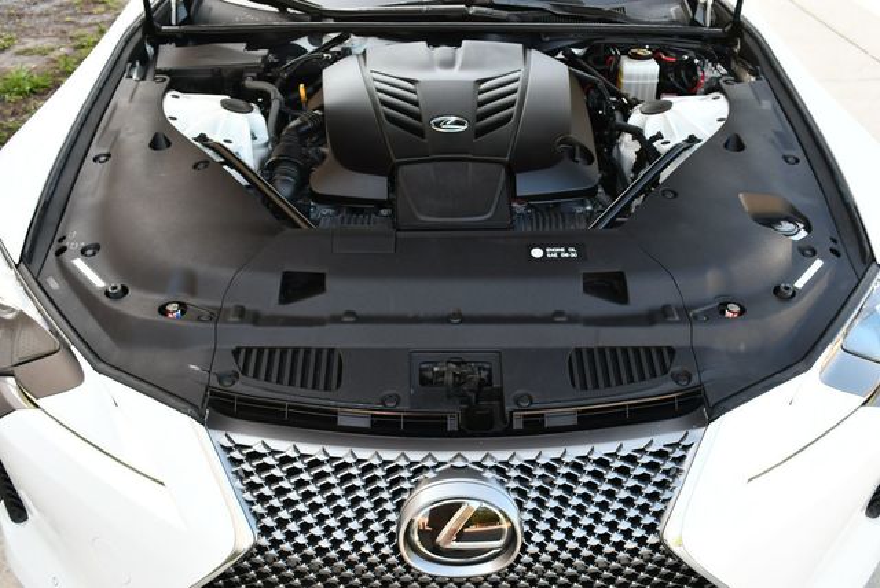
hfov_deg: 53.1
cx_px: 440
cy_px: 294
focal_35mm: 36
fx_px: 881
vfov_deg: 36.9
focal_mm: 18
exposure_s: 1/250
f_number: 4
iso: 400
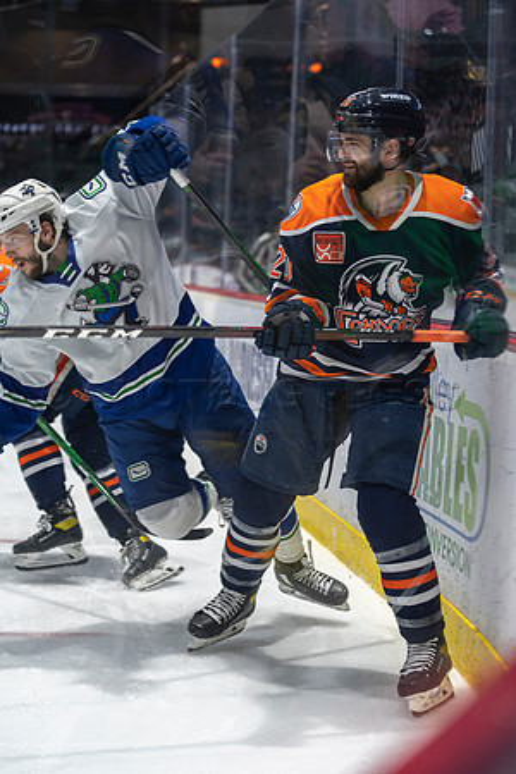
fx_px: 1505
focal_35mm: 70
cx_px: 258
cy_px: 387
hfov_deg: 19.5
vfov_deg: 28.8
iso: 1600
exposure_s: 1/800
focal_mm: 70
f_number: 2.8
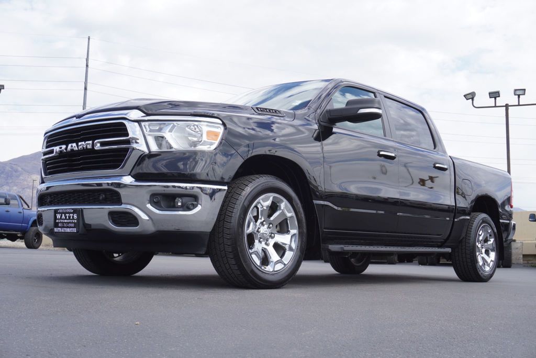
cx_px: 268
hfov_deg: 49.5
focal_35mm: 39
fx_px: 581
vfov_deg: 34.3
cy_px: 179
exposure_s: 1/160
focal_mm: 26
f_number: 7.1
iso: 100
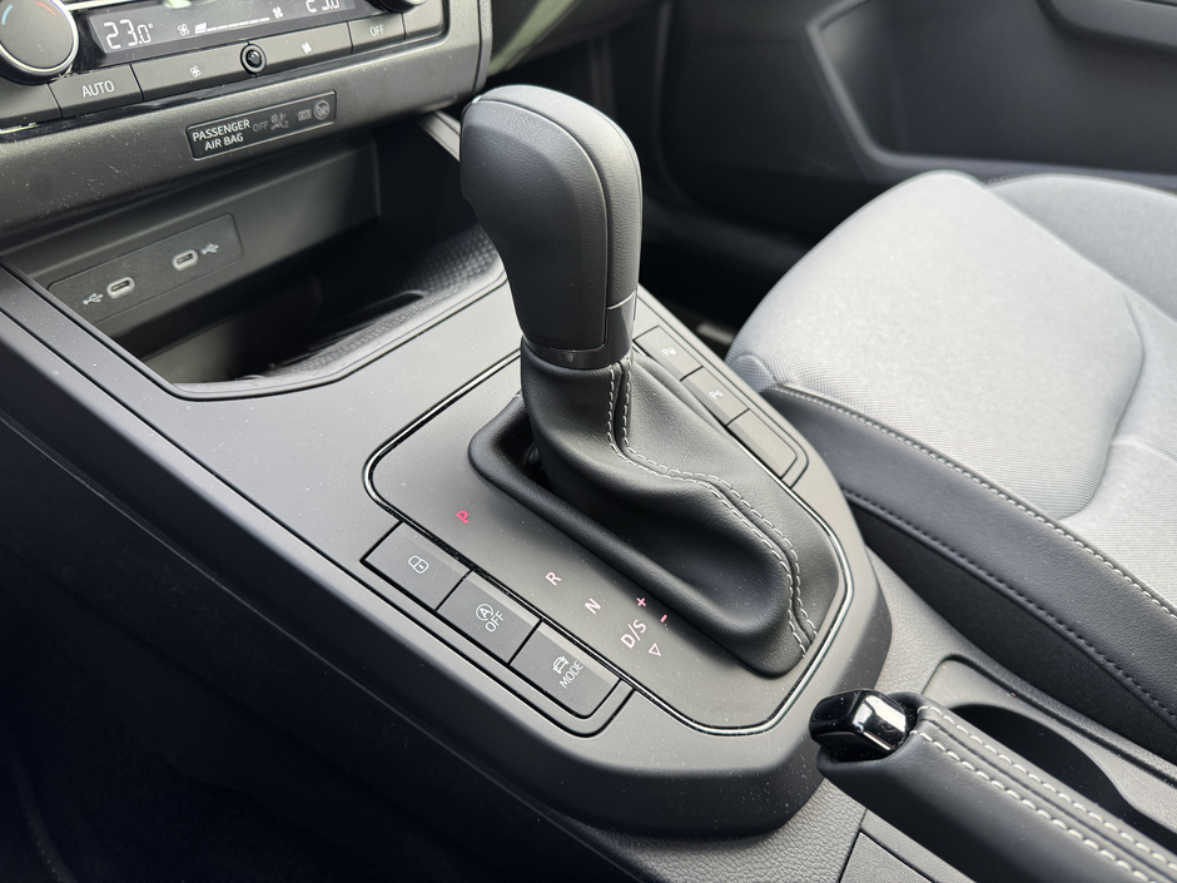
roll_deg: -2.9
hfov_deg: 71.6
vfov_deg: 56.8
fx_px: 816
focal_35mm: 24
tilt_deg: -40.5
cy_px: 442
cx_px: 588
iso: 160
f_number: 1.78
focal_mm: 6.76
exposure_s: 1/121
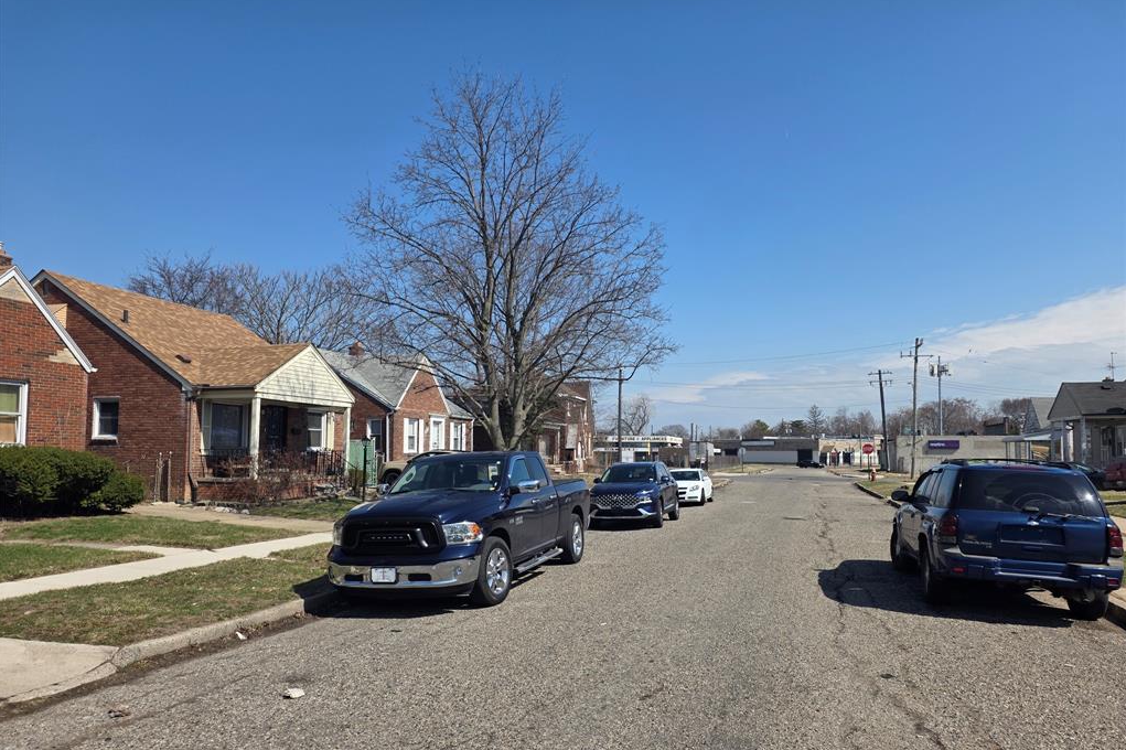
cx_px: 562
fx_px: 750
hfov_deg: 73.8
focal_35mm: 24
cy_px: 416
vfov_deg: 53.0
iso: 80
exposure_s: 1/7333
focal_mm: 6.25
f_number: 1.7
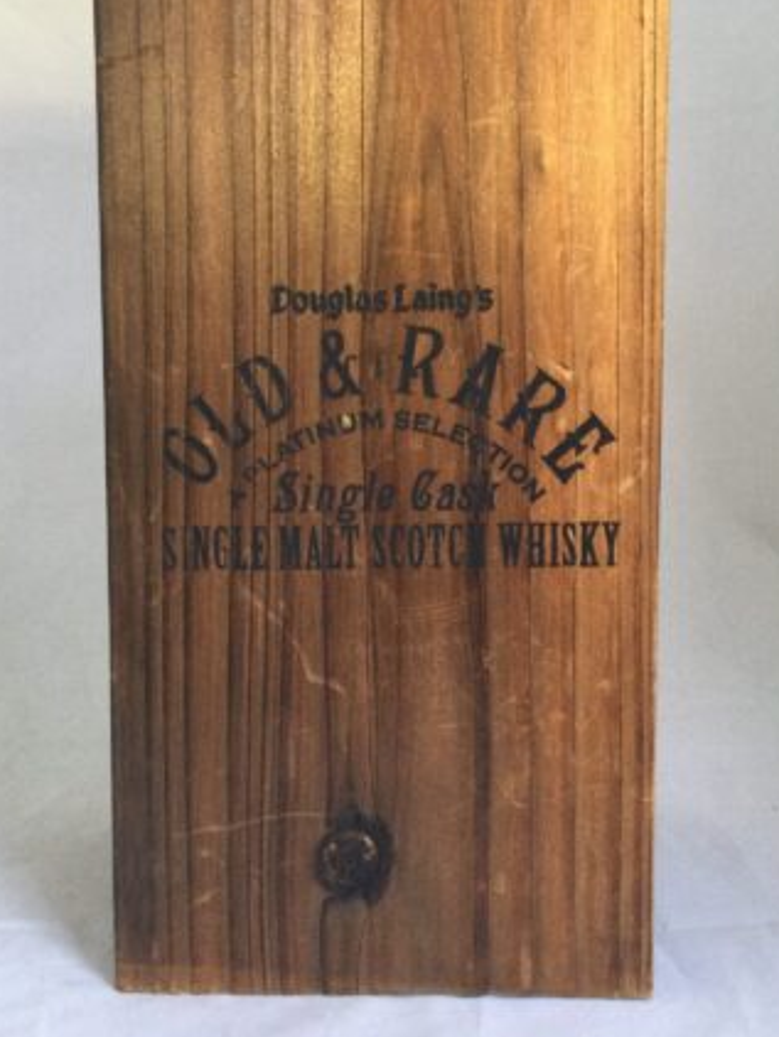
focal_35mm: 47
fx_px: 1409
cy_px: 408
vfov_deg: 40.2
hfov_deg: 30.9
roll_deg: +0.7
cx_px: 418
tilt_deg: -6.6
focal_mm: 3.3
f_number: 2.4
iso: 160
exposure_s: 1/33
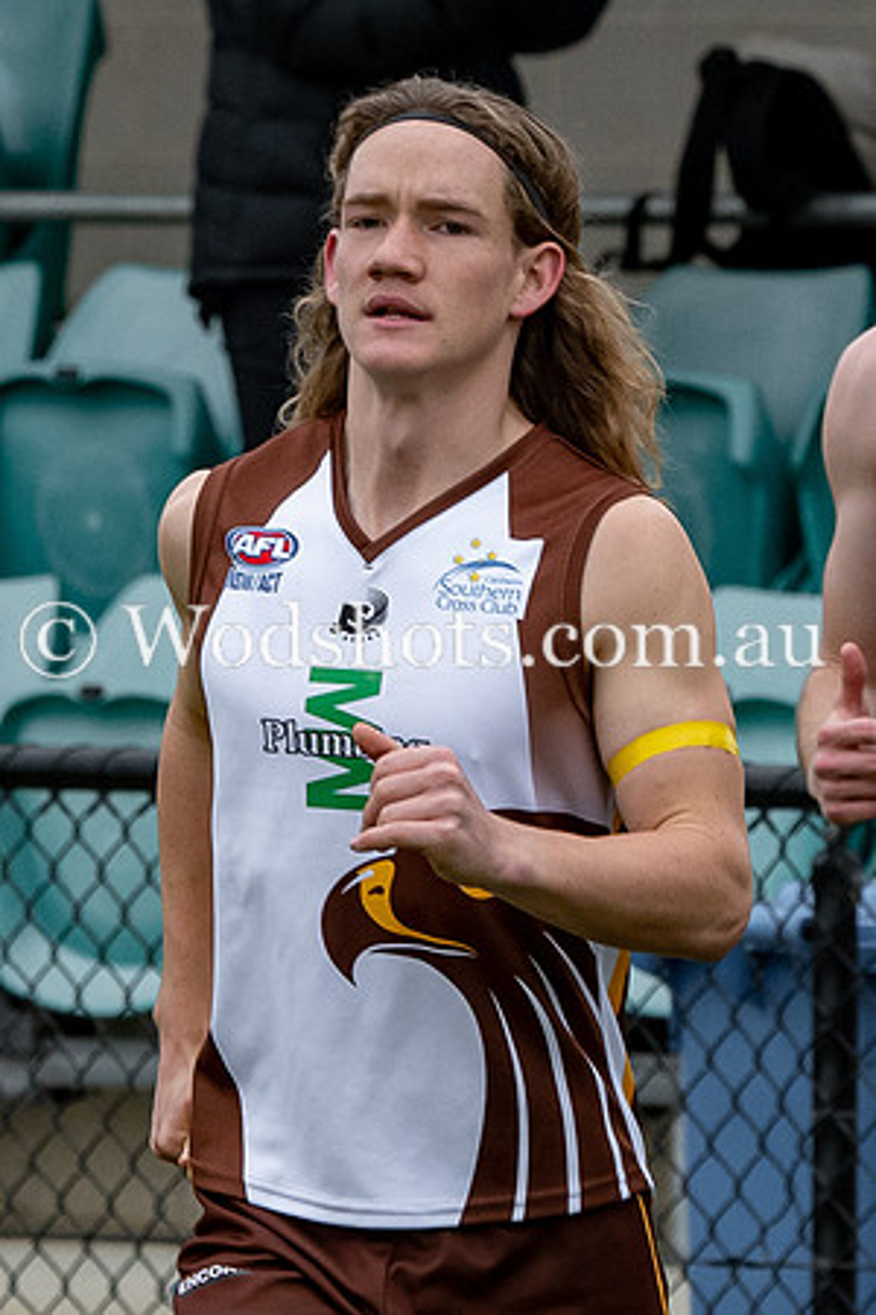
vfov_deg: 2.5
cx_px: 478
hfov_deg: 1.7
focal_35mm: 829
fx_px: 30245
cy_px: 423
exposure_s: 1/800
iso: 640
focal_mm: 135
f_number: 5
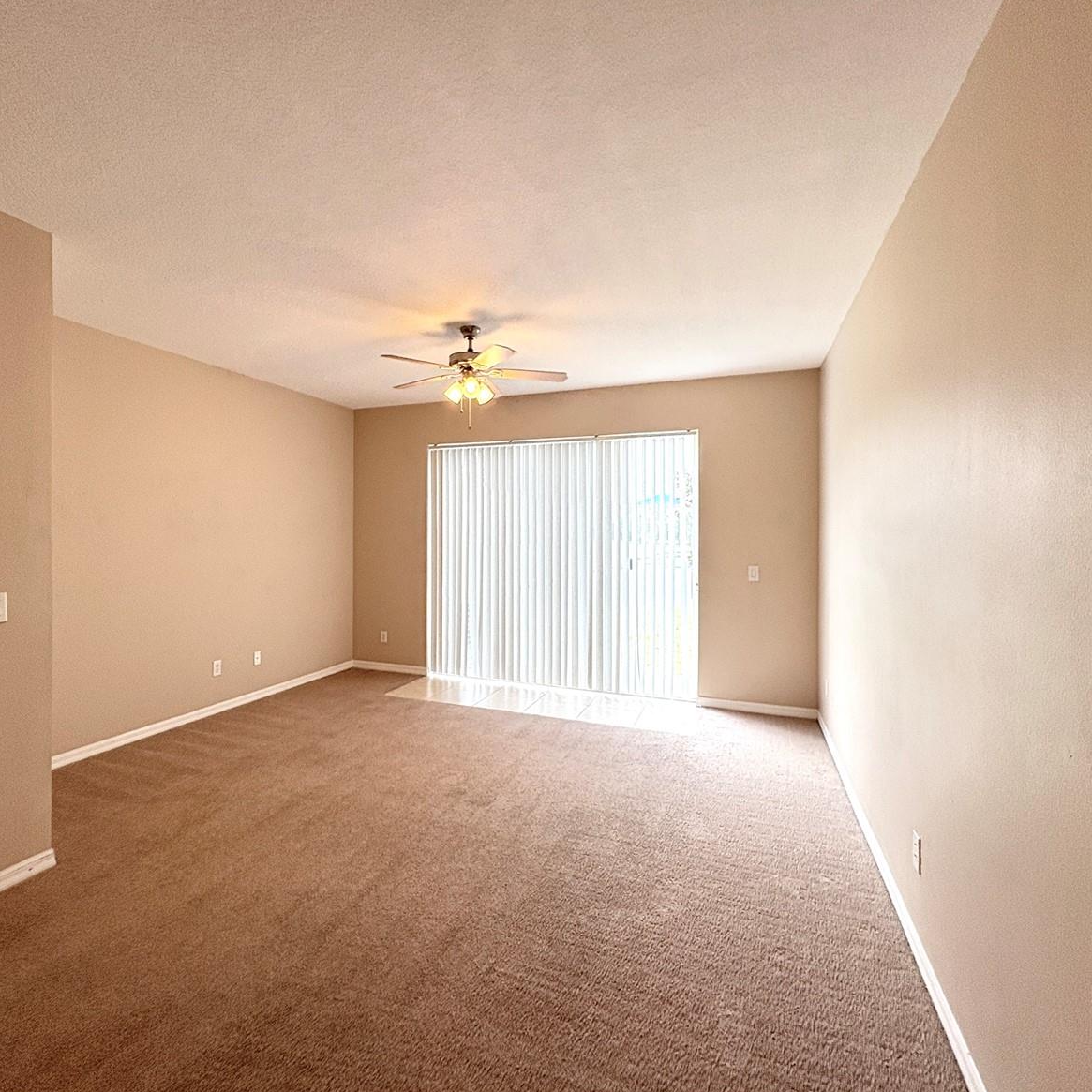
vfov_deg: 84.0
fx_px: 607
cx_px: 493
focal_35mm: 17
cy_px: 532
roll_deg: +0.9
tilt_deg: +1.0
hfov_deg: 83.7
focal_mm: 2.22
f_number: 2.2
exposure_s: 1/120
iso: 80
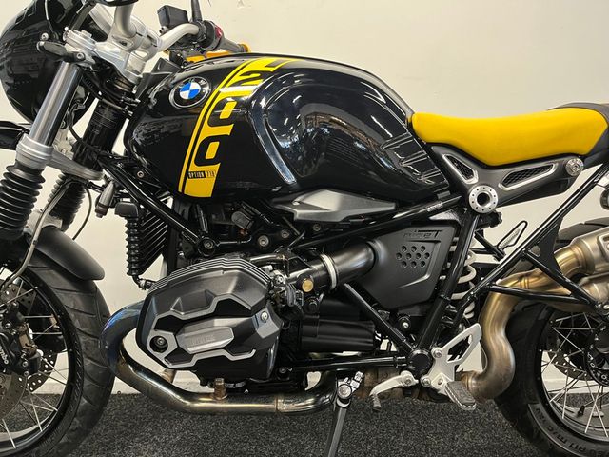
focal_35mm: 26
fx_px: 457
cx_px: 304
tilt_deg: -4.0
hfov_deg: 67.3
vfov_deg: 53.1
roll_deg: +0.3
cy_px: 228
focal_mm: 5.1
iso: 320
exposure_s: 1/50
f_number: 1.6
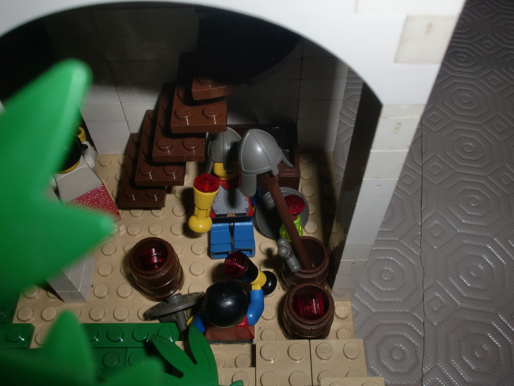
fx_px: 505
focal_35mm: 34
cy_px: 193
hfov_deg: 54.0
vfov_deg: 41.8
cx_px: 257
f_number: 8.4
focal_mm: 5.58
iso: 64
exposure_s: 1/50
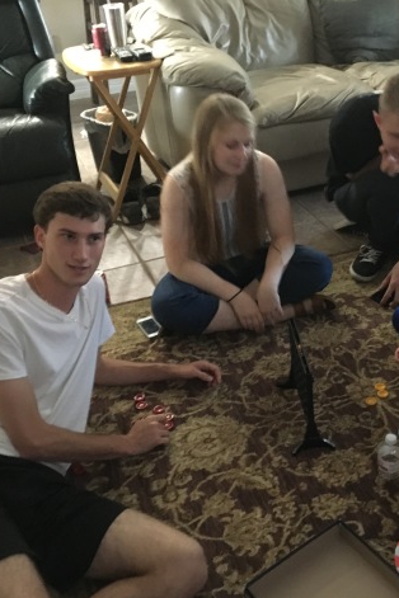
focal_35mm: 41
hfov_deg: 32.1
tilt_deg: -32.4
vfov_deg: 47.4
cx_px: 290
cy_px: 302
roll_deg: +3.7
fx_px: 682
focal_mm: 4.15
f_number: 2.2
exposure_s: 1/15
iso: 500
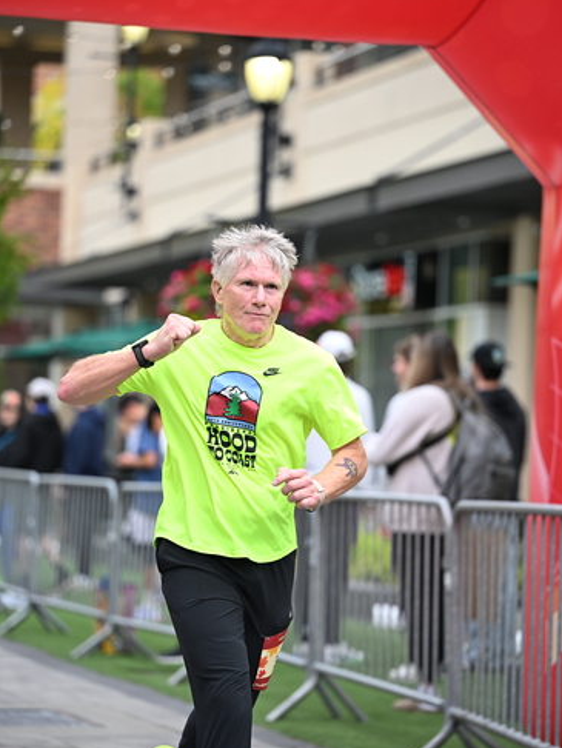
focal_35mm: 136
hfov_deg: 10.9
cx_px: 281
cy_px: 392
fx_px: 2941
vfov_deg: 14.5
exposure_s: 1/1600
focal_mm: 125
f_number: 2.8
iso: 640
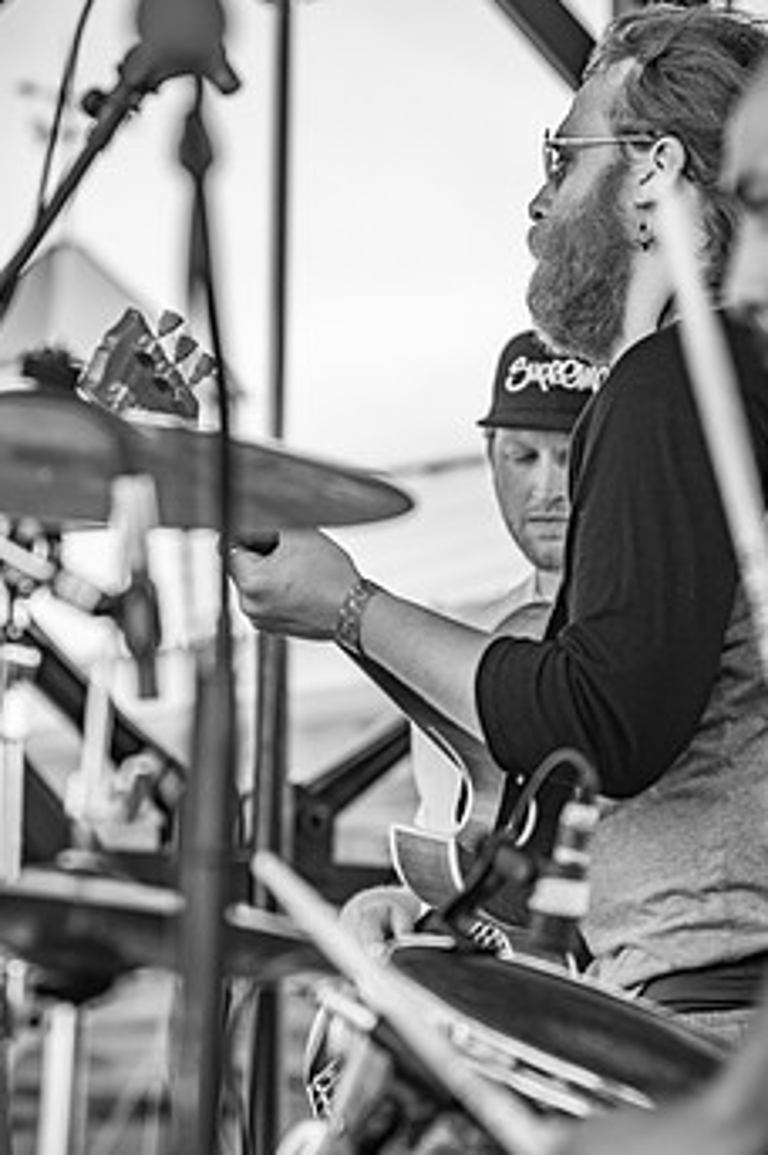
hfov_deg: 7.0
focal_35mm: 197
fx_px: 6316
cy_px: 609
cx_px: 391
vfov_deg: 10.5
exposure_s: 1/640
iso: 400
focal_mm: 150
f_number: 5
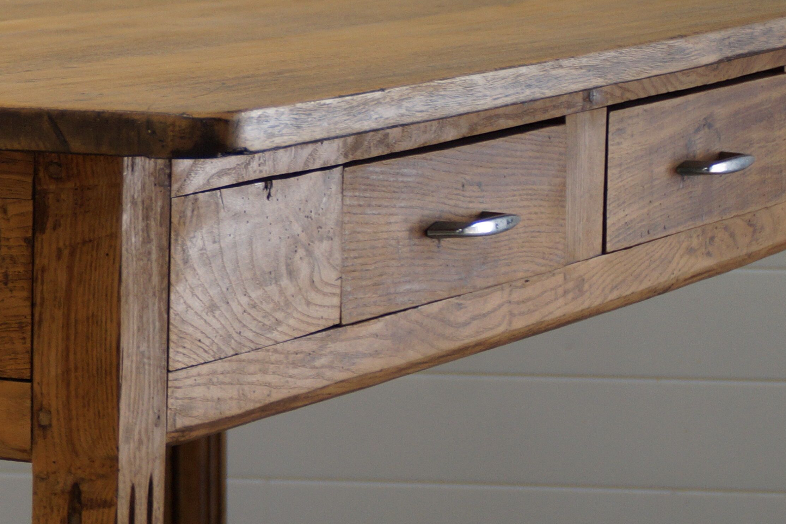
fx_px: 4758
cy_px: 301
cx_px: -113
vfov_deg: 6.3
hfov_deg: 9.3
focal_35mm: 218
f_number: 5
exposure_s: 1/100
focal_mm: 60
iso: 400
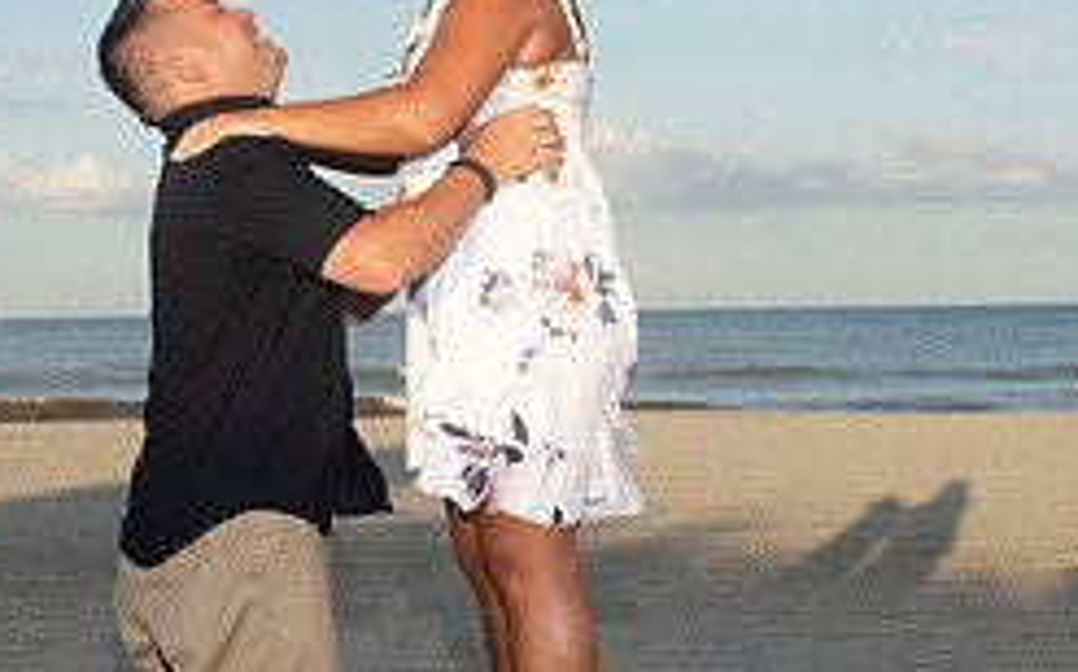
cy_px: 292
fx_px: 2525
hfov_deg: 23.9
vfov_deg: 15.2
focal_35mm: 86
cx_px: 297
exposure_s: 1/250
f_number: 6.3
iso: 100
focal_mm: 24
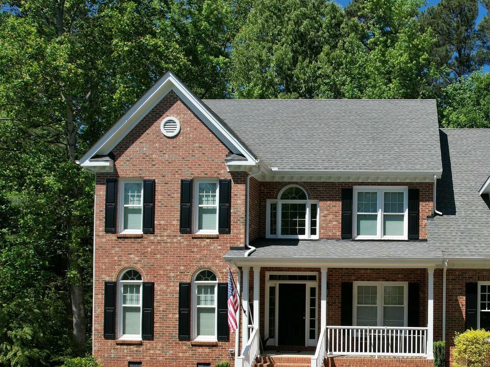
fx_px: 538
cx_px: 392
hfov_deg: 46.4
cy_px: 281
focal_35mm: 38
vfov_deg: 36.7
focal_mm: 8.38
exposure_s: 1/2000
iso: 100
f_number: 2.8
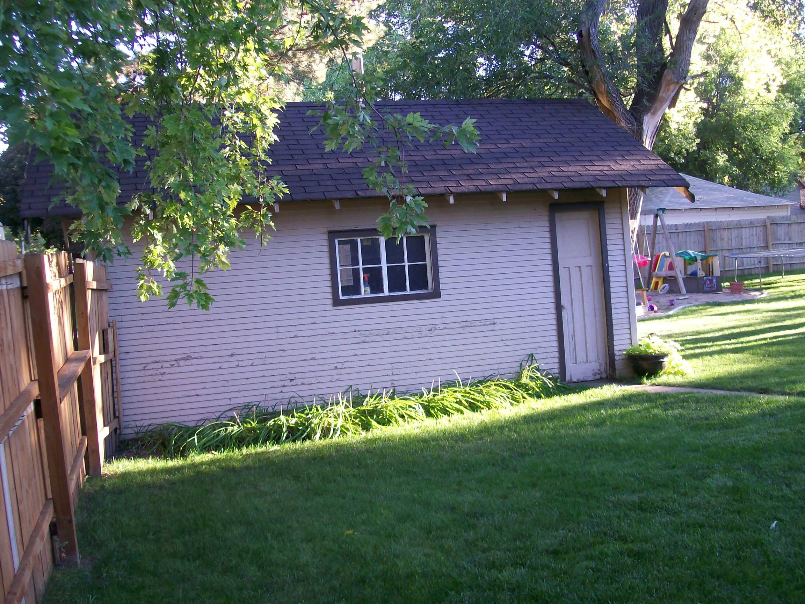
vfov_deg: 39.7
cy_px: 302
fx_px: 837
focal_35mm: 36
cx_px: 402
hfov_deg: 51.4
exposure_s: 1/68.9
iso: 80
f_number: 2.7
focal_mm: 6
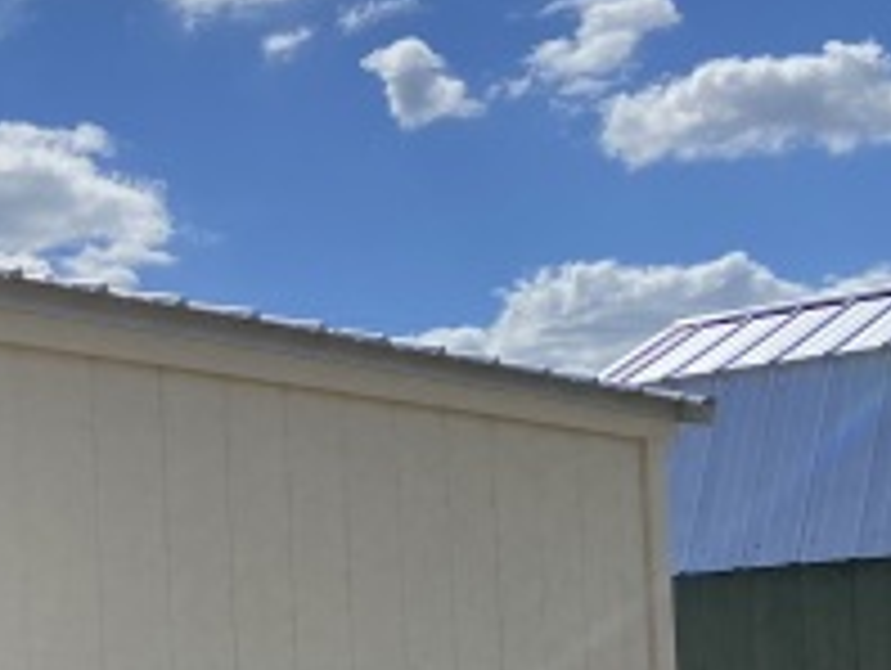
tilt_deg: +5.6
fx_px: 2165
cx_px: -396
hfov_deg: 20.4
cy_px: 760
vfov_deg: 17.0
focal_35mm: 84
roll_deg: +3.5
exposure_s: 1/4608
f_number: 1.8
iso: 32
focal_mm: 4.25
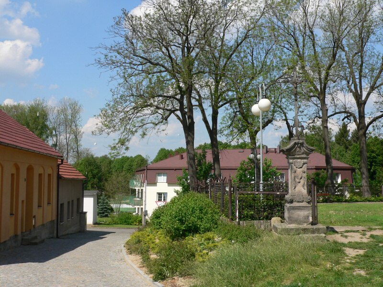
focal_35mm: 48
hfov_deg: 39.7
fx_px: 531
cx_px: 192
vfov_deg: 30.3
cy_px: 144
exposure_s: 1/500
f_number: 4.6
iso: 80
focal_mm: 7.9
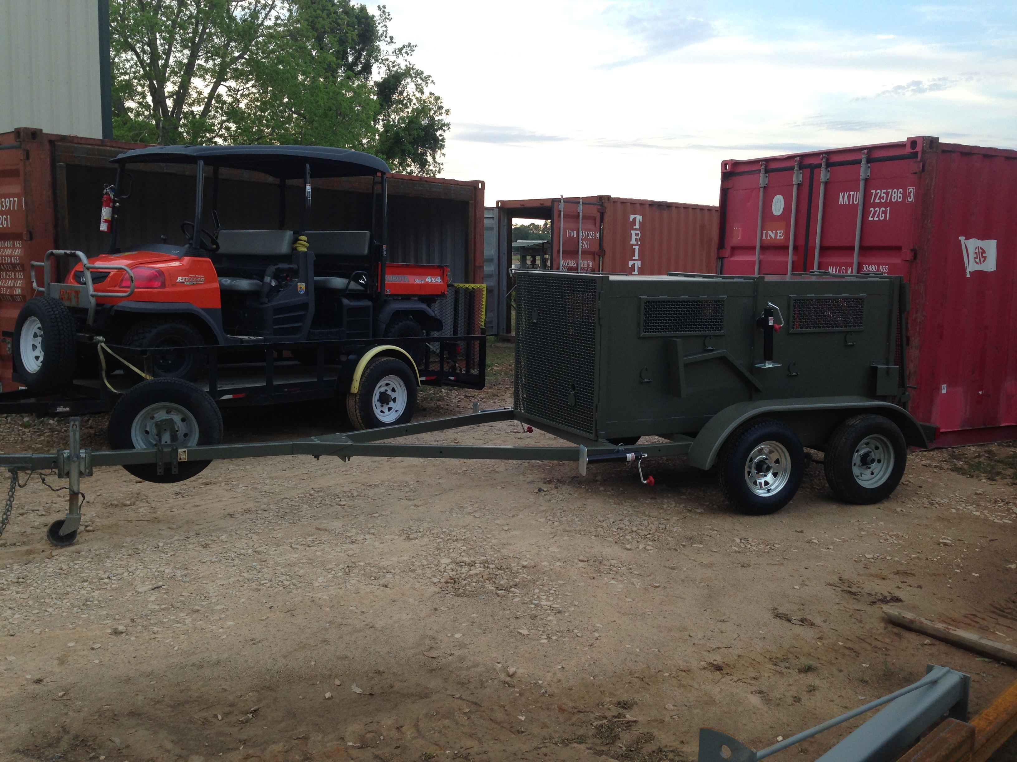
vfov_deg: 42.9
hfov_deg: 55.4
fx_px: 970
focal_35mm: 33
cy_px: 381
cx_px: 508
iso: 50
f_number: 2.4
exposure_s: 1/125
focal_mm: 4.12
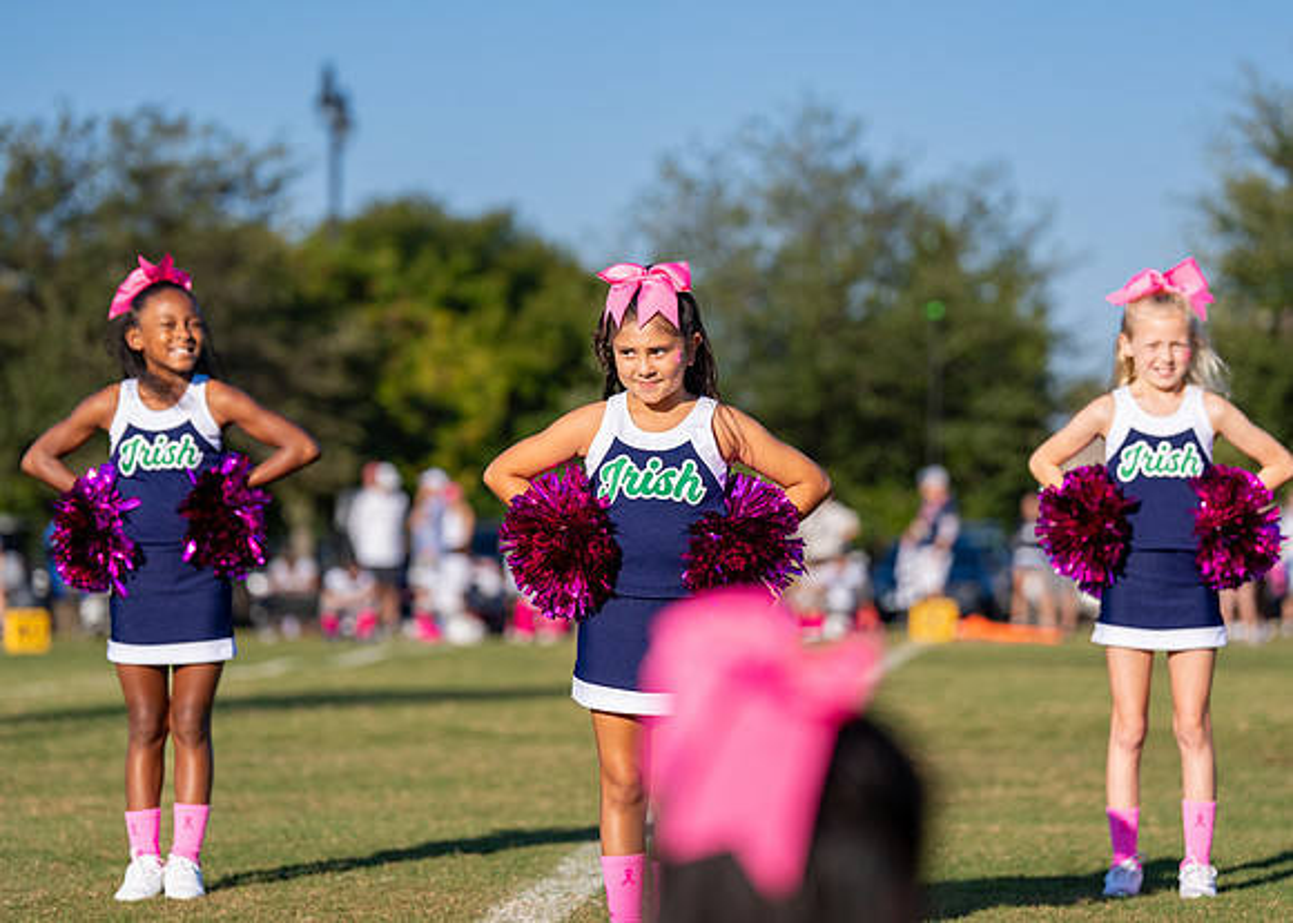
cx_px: 628
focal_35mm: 140
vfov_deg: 10.3
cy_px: 422
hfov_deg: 14.3
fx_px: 5140
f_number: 2.8
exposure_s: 1/4000
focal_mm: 123
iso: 200
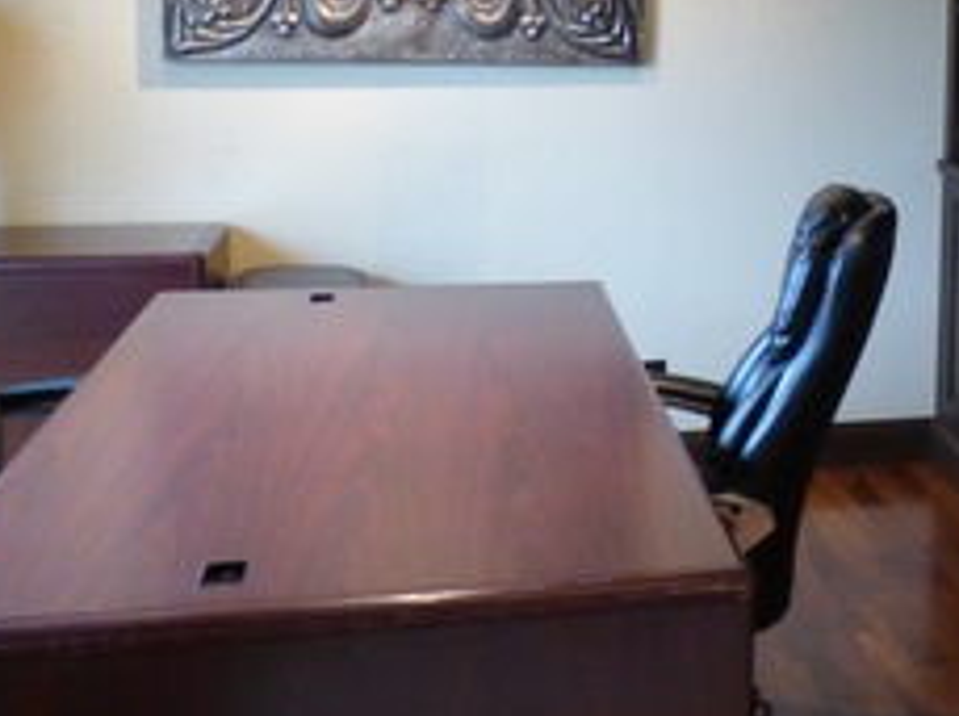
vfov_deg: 25.3
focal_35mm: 56
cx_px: 946
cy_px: 92
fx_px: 1549
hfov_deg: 31.9
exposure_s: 1/20
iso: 400
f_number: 2.8
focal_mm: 3.58
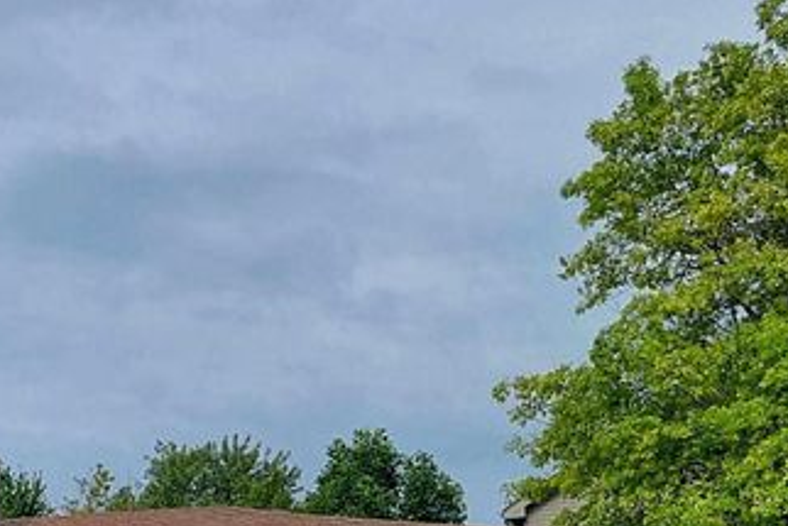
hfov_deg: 26.0
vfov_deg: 18.2
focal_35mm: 70
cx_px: -139
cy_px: 676
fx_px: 1533
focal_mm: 22
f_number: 16
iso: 125
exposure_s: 1/50
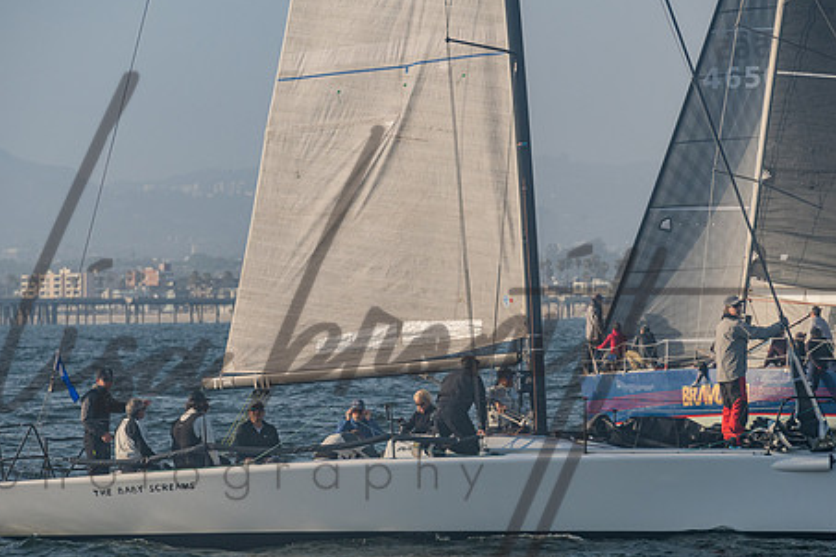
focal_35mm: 256
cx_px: 402
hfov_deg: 8.0
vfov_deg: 5.4
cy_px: 335
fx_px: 5944
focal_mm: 200
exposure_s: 1/800
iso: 400
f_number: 8
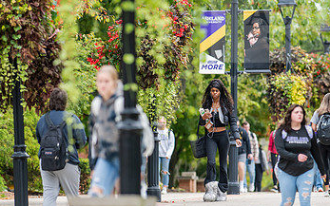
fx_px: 4596
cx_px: 183
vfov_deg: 2.6
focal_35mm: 511
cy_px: 98
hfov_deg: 4.1
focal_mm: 300
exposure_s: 1/400
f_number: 4
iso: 250
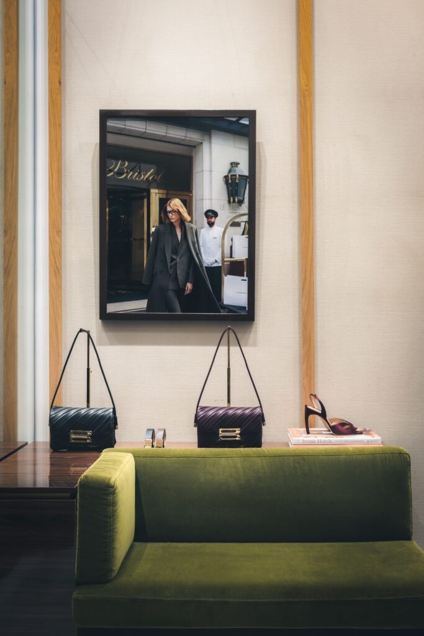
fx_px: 689
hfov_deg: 34.2
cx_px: 212
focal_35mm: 39
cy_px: 318
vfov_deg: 49.5
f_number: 8
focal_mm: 39
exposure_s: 1/3
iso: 220
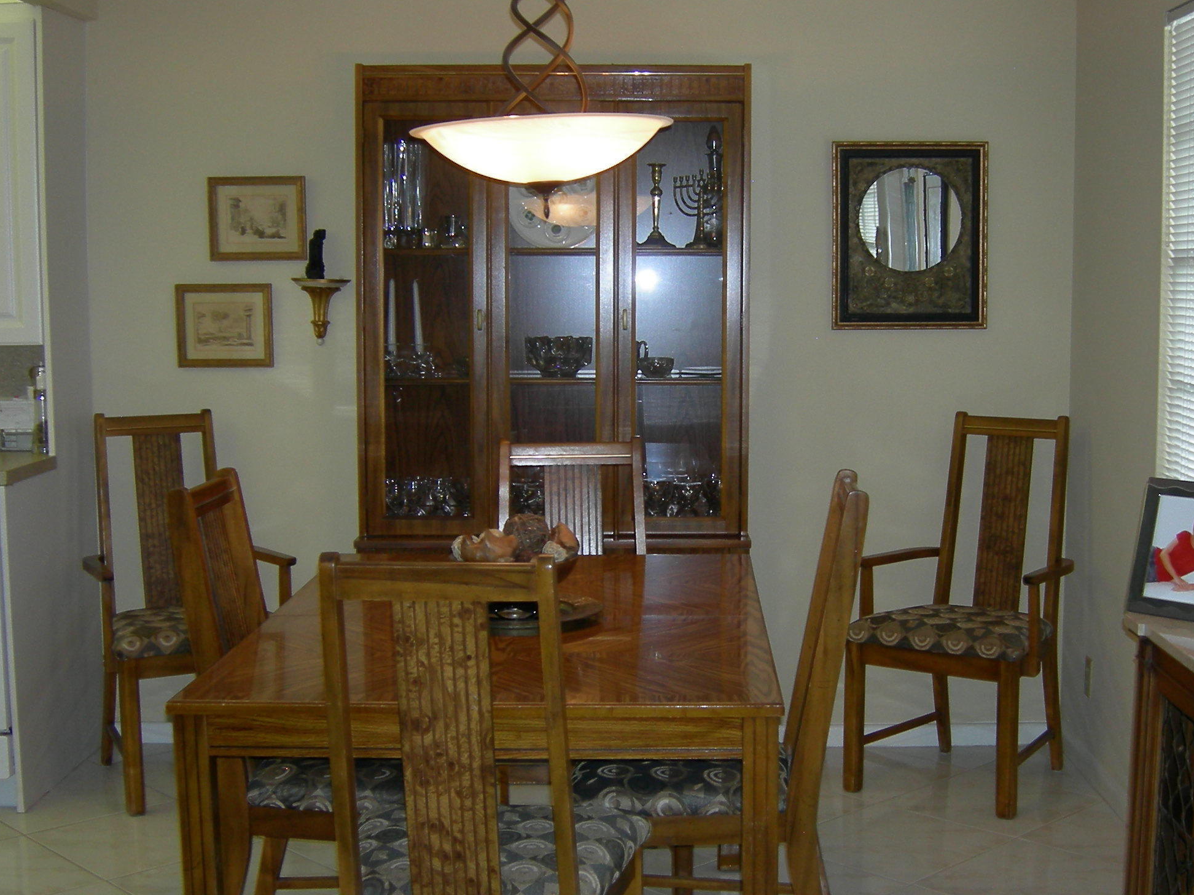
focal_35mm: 48
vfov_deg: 30.3
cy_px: 451
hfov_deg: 39.6
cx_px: 689
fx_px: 1656
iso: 64
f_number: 2.7
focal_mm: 7.5
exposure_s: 1/60.1
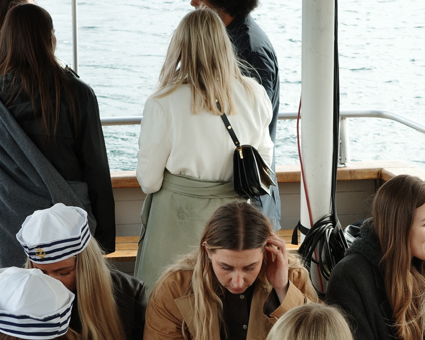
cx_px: 262
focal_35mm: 110
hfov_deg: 17.4
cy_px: 277
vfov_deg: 13.9
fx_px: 1384
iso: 200
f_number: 4
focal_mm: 26
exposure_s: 1/200
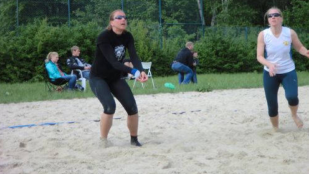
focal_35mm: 100
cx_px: 154
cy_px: 76
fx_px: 819
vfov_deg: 12.1
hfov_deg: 21.4
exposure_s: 1/125
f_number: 5.4
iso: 50
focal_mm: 16.5
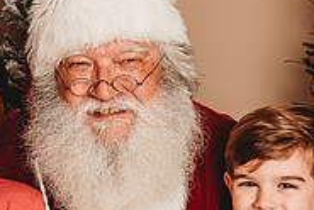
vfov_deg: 11.5
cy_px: 167
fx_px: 1040
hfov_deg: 17.2
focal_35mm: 119
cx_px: 127
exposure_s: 1/160
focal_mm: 38
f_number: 4
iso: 100
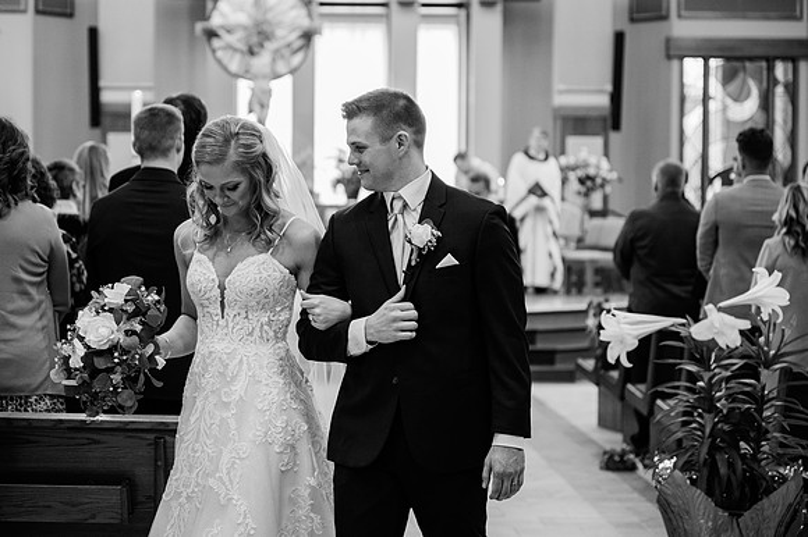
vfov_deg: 16.9
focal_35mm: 81
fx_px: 1813
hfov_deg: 25.1
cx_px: 360
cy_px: 269
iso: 1000
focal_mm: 70
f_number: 2.8
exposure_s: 1/250
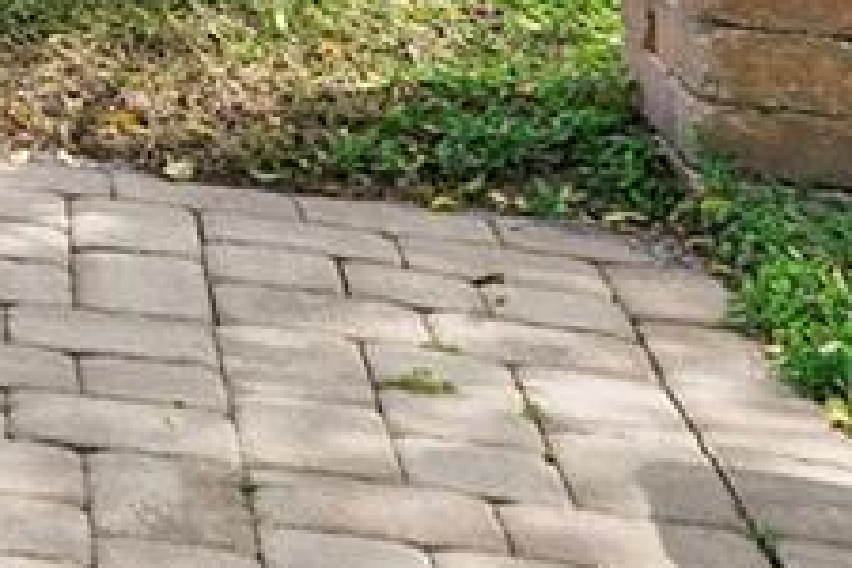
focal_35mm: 139
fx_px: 3279
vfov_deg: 8.9
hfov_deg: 12.1
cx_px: -1132
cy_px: -810
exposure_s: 1/125
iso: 100
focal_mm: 13
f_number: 11
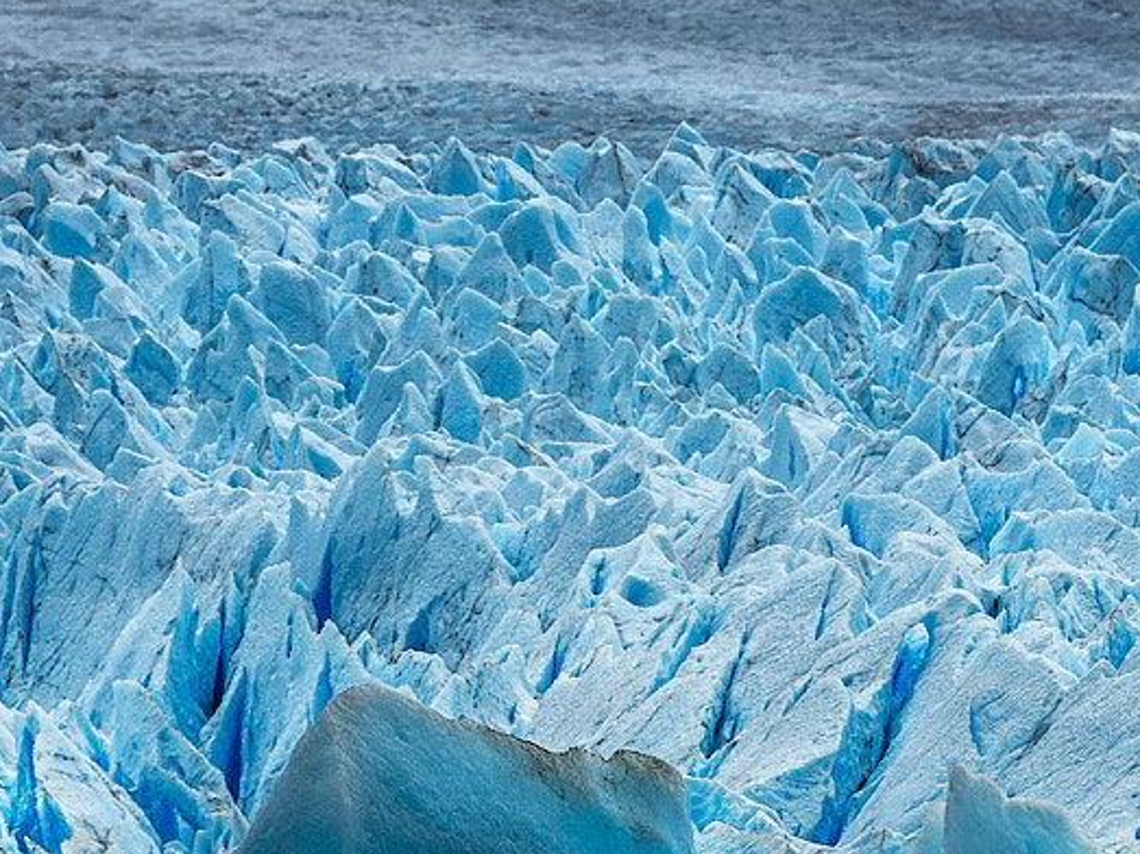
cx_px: 807
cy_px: 922
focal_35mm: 824
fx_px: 27130
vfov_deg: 1.8
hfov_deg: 2.4
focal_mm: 280
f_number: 8
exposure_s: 1/200
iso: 100
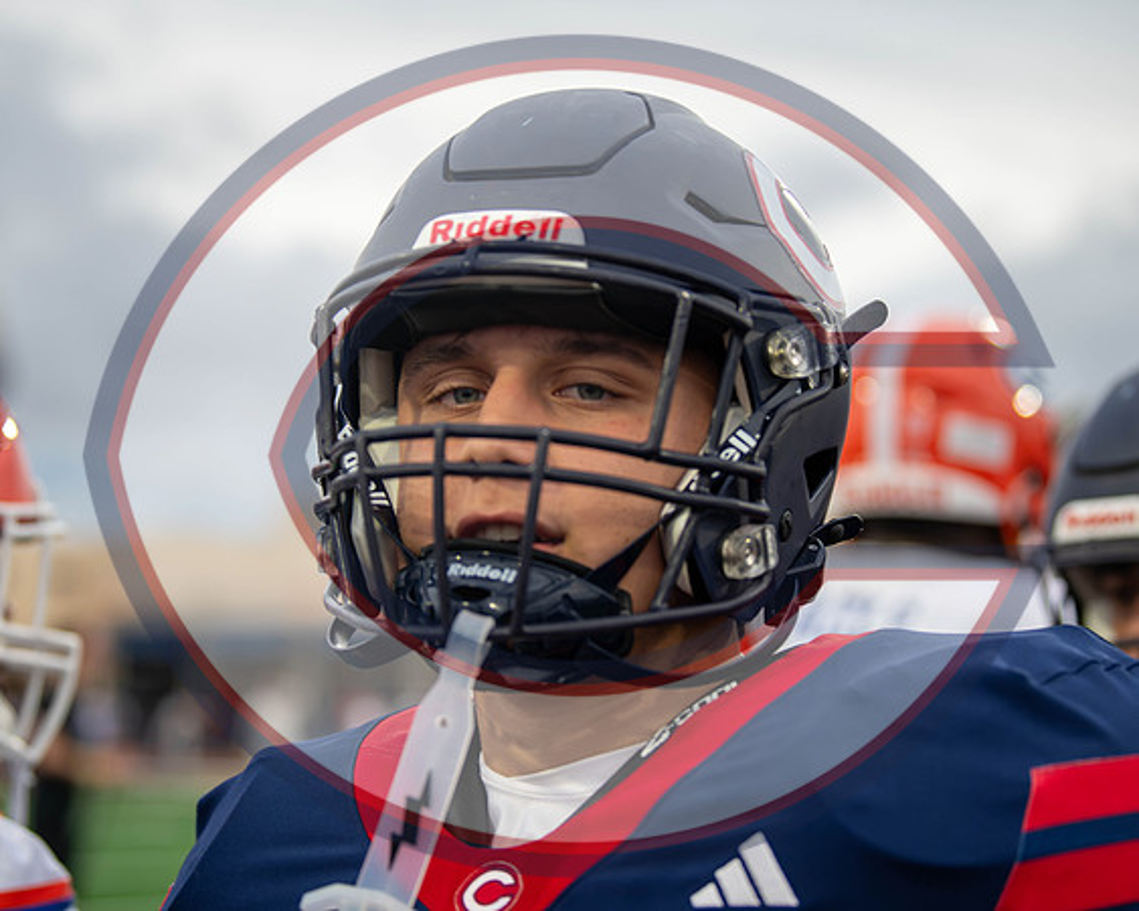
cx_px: 589
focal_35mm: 84
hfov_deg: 22.8
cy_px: 483
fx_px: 2828
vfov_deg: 18.3
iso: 720
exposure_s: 1/1000
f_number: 2.8
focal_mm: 70
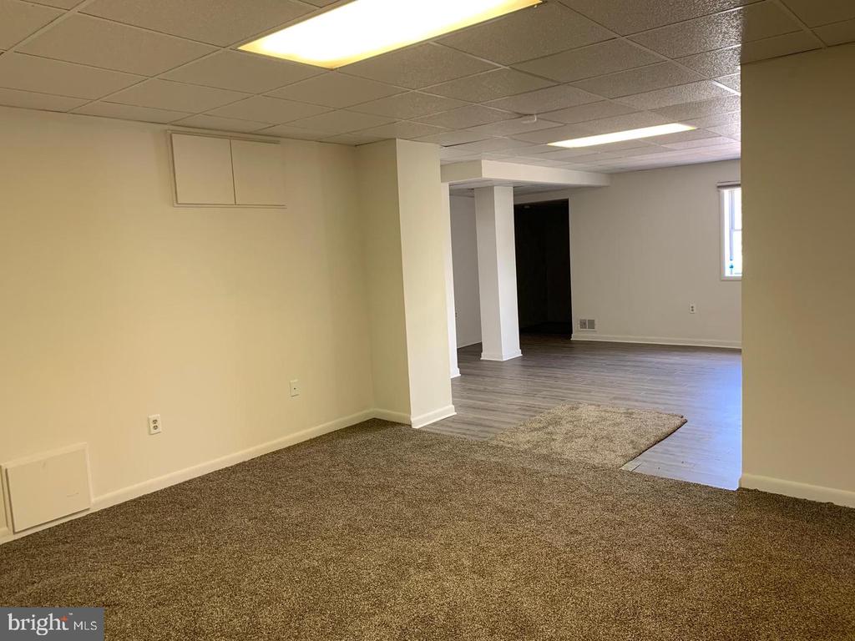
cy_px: 320
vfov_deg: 53.1
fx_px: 642
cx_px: 428
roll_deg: +3.3
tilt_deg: -5.8
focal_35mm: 26
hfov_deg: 67.3
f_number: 1.8
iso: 125
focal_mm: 4.25
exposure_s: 1/60
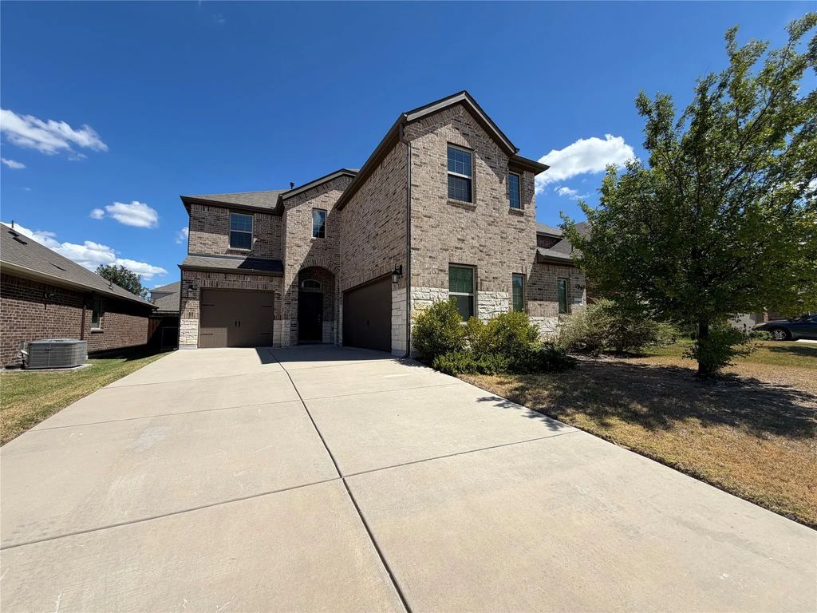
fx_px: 330
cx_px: 408
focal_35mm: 14
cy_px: 306
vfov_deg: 85.7
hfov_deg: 102.1
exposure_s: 1/1017
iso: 20
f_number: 2.2
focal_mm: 2.22
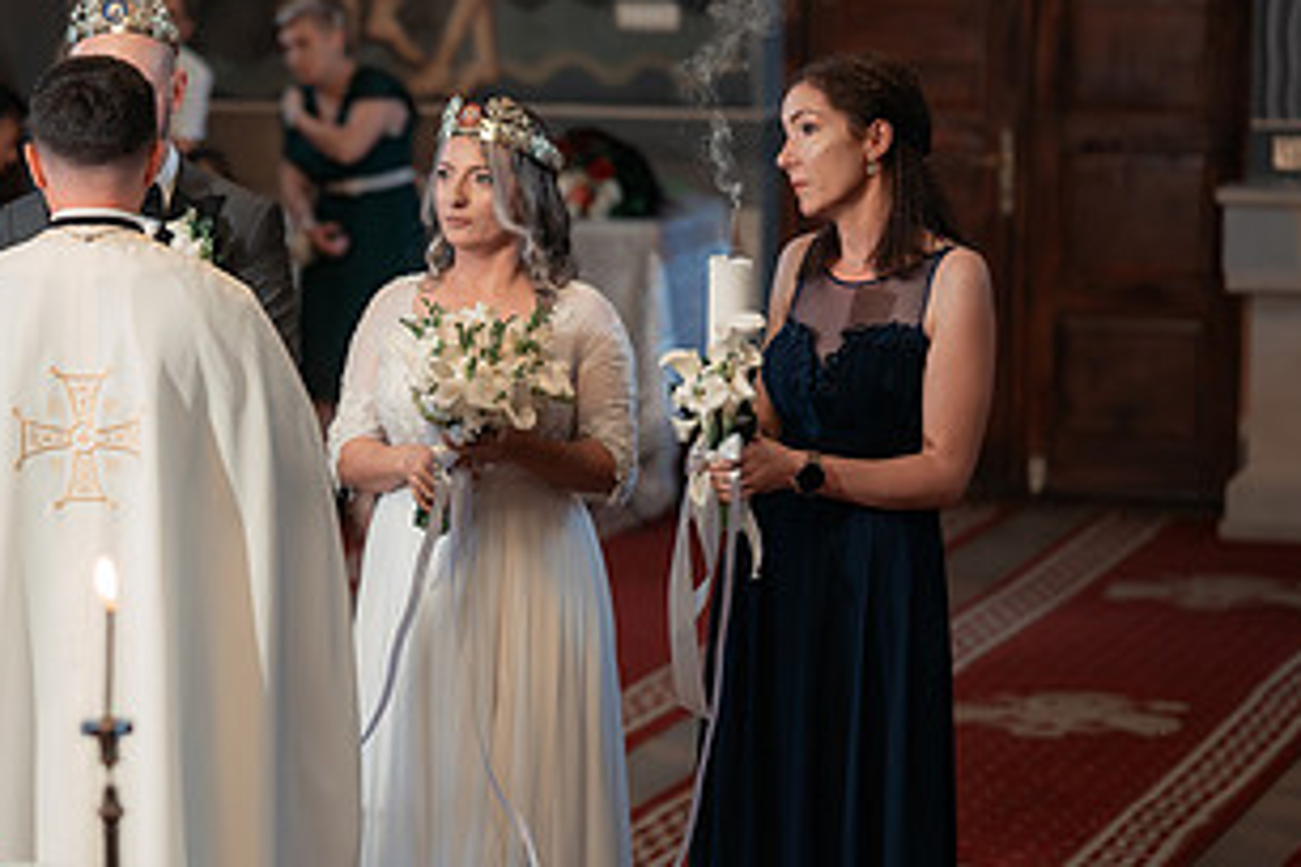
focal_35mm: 161
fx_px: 5818
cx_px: 81
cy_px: 667
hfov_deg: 12.6
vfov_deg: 8.5
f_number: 1.8
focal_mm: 85
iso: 1600
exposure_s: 1/250
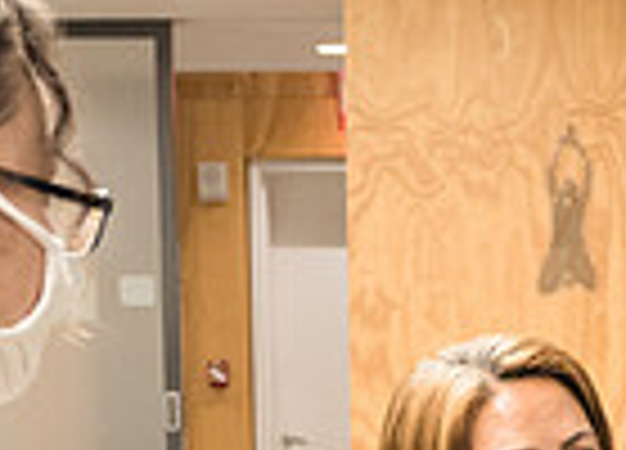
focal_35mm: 119
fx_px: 2121
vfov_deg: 11.5
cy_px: 722
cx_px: 498
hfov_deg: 16.7
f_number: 4
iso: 2500
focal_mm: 24
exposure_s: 1/250
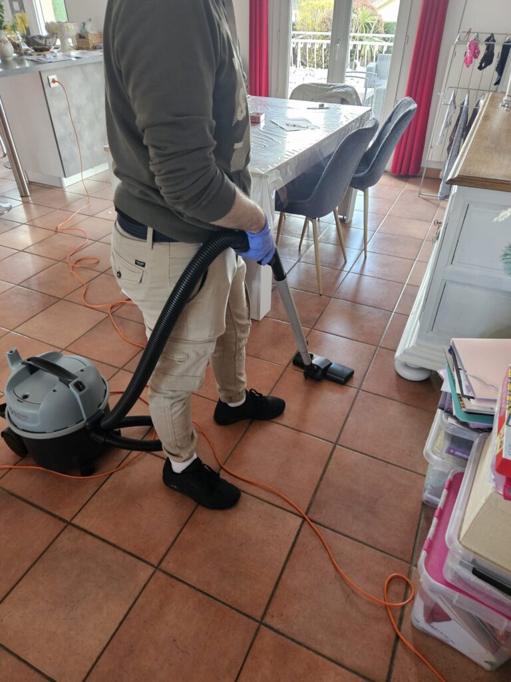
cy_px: 341
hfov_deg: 58.9
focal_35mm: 23
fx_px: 453
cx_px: 256
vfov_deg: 73.9
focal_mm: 5.4
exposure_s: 1/100
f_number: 1.8
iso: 640
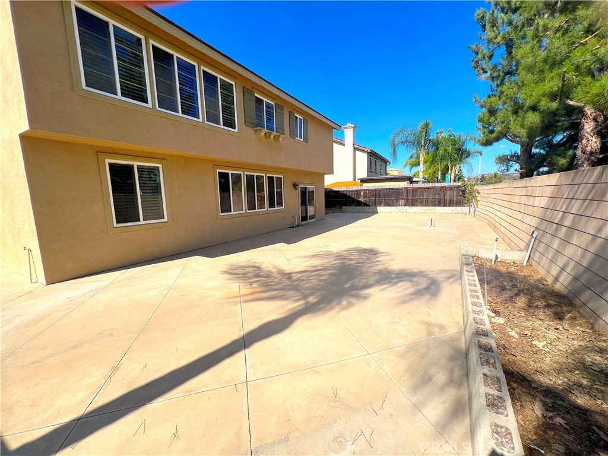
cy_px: 228
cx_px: 304
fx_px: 228
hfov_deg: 106.2
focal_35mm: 13
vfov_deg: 89.9
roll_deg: +2.0
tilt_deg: -6.9
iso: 32
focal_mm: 1.57
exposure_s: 1/1647
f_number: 1.8
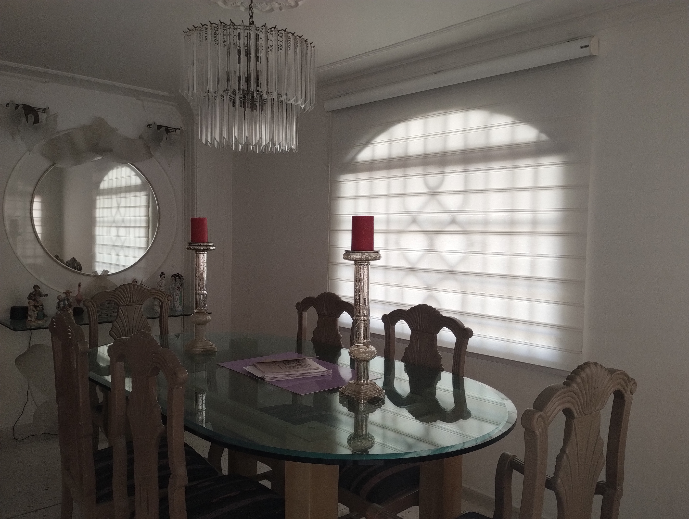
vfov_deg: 49.9
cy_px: 260
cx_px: 344
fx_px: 558
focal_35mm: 28
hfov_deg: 63.4
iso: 284
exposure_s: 1/40
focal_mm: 4.27
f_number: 1.8
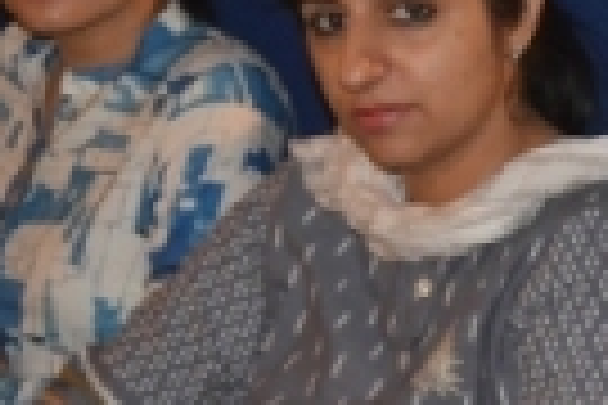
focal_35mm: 175
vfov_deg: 7.9
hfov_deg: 11.7
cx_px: 572
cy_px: 270
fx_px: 2950
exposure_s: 1/60
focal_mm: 35
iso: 3200
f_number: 4.5
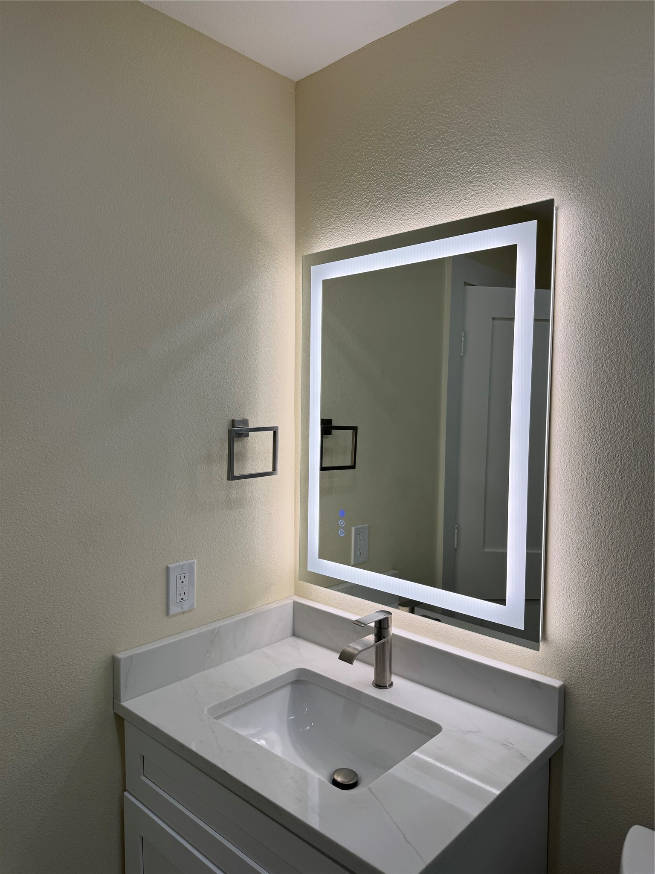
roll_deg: +0.4
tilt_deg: -3.8
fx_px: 606
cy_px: 437
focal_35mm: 24
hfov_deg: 56.8
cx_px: 328
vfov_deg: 71.6
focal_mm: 6.76
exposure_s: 1/425
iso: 80
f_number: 1.78
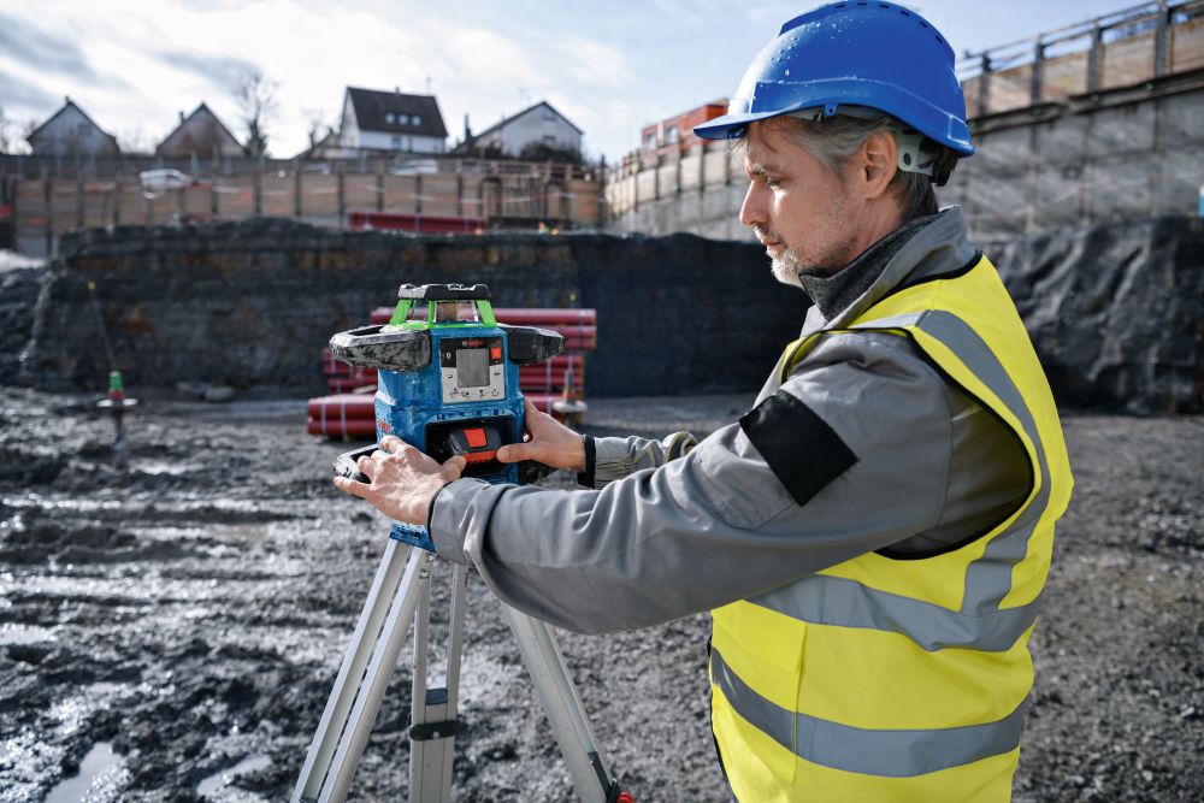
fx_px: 970
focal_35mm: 29
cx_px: 602
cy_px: 402
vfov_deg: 45.0
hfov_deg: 63.7
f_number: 3.5
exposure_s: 1/640
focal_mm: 29
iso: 90
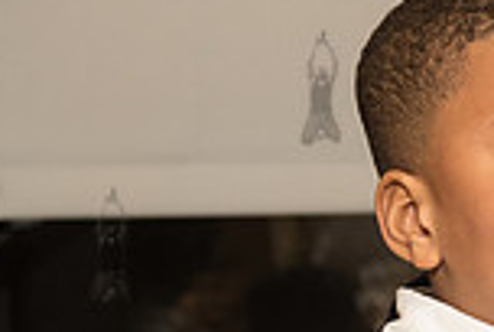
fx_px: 2255
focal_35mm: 164
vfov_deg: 8.4
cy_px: 291
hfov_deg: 12.1
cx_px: 669
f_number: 3.5
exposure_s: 1/400
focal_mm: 40
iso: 1250
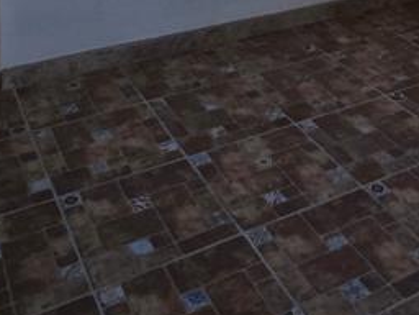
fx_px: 629
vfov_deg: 22.0
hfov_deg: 36.0
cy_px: -187
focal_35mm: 52
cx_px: 316
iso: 64
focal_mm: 2.2
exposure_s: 1/60
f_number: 2.2
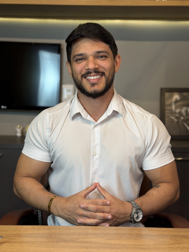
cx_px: 94
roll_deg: -1.0
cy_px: 126
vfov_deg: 39.7
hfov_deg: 30.3
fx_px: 349
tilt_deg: -3.8
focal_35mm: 48
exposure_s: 1/60
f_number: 1.78
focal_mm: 6.76
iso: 50
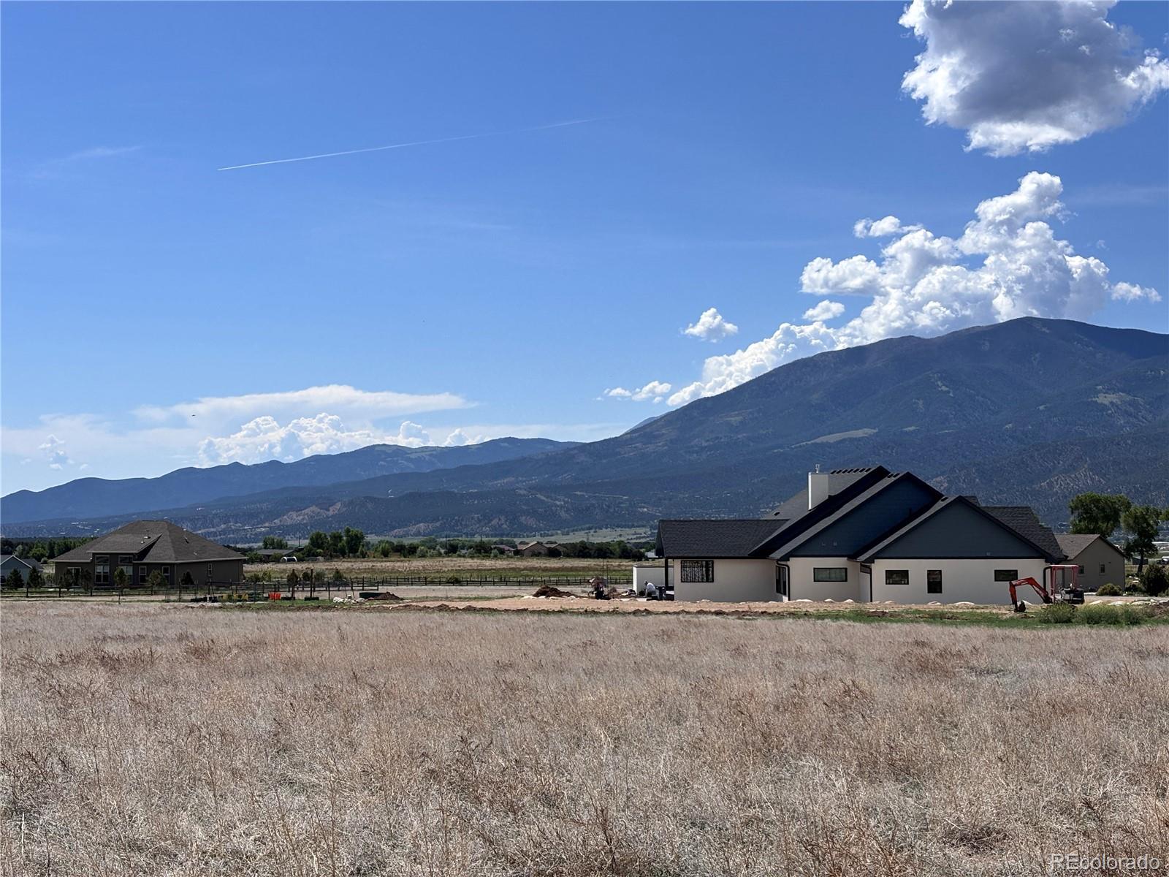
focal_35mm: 52
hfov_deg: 36.8
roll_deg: +0.9
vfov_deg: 28.0
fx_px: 1756
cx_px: 584
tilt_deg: +2.1
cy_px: 438
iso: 40
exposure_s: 1/5076
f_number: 1.6
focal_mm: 5.96
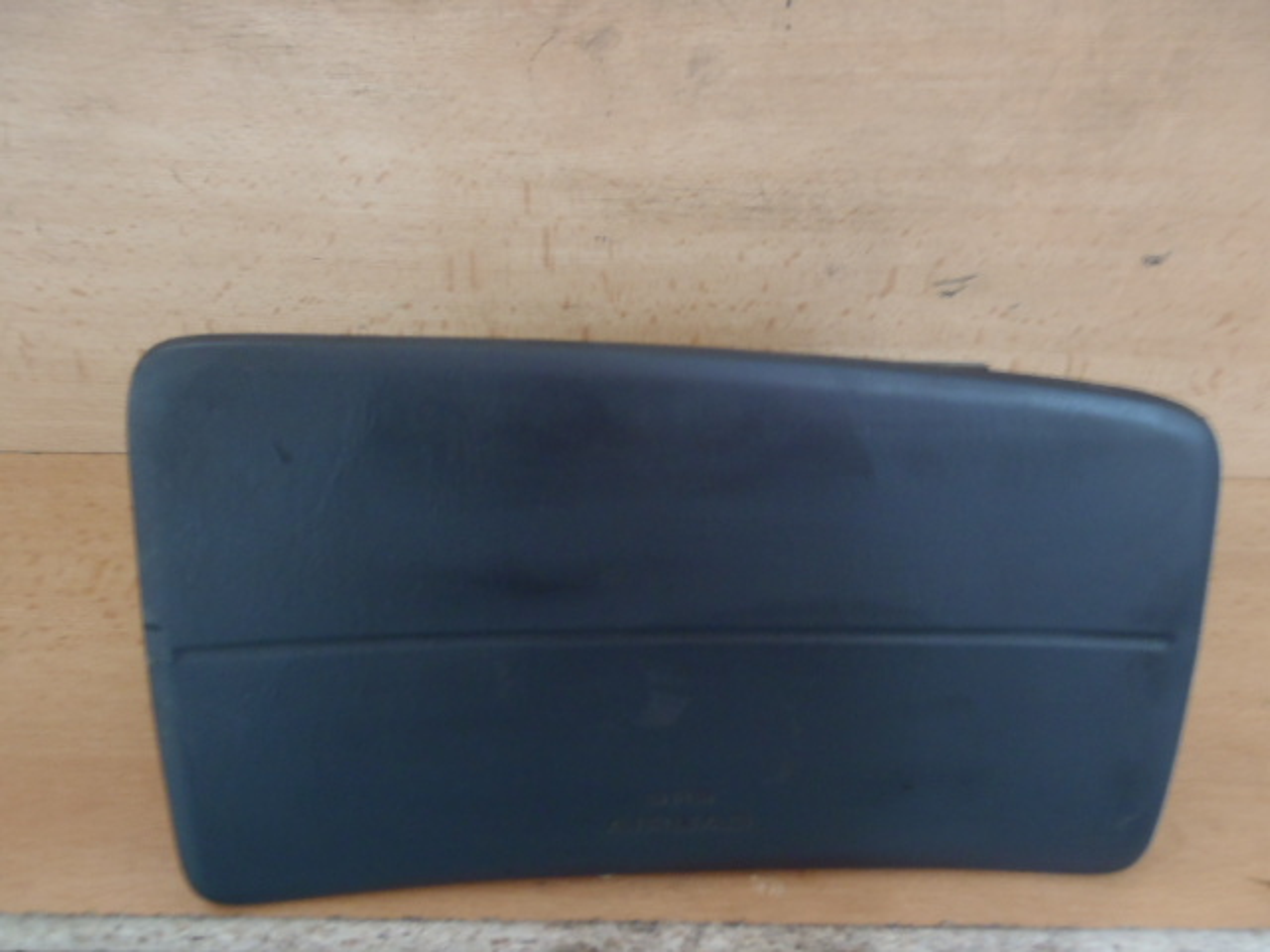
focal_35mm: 38
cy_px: 476
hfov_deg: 49.0
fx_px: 1394
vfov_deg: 37.7
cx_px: 635
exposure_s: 1/4
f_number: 4.6
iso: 250
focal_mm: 6.83
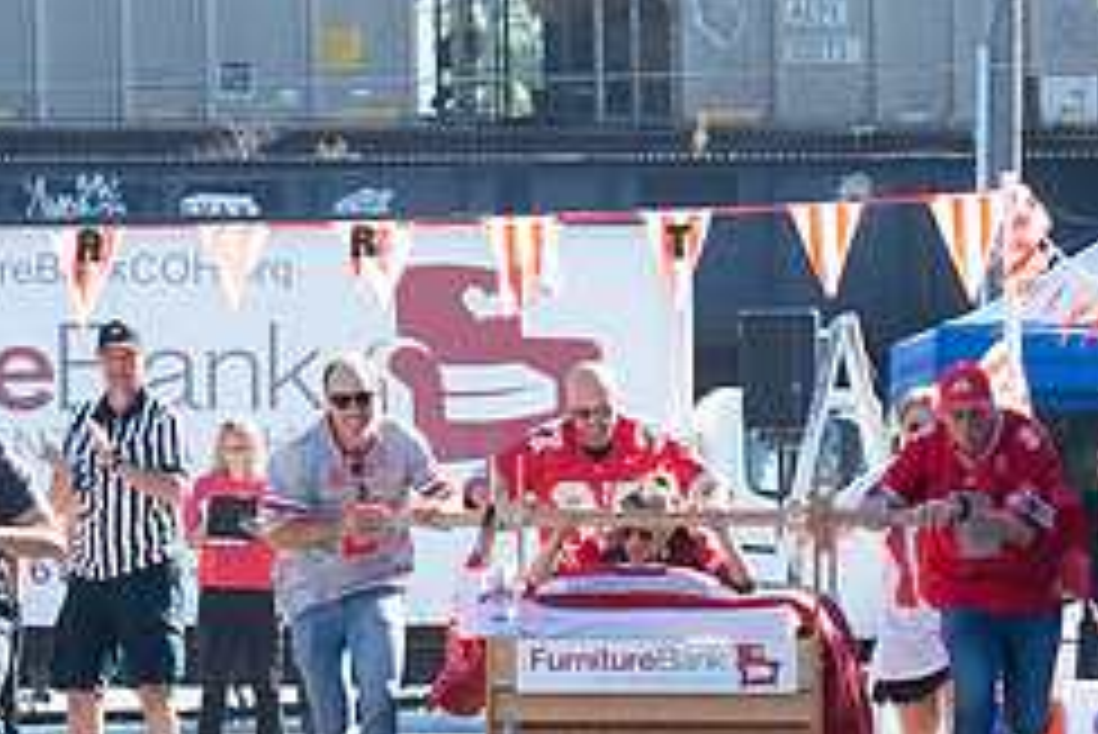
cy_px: 555
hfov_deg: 4.9
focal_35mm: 421
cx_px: 435
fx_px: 12848
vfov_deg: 3.3
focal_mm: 100
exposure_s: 1/250
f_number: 7.1
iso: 200
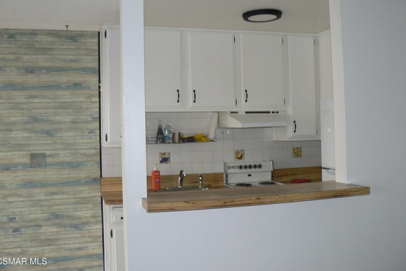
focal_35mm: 38
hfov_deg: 50.7
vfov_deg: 35.0
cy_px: 121
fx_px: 429
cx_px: 201
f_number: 2.8
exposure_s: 1/30
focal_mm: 6
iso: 100
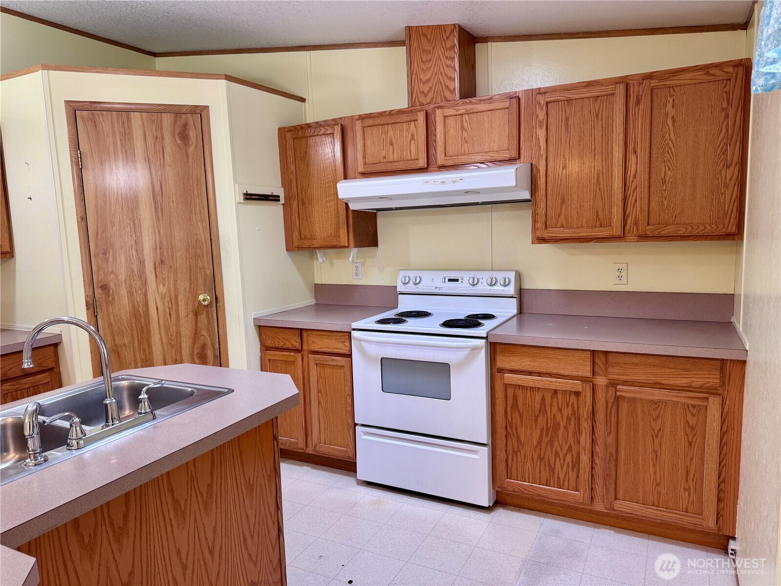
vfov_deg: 56.8
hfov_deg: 71.6
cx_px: 390
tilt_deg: -8.7
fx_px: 541
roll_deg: +1.6
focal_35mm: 24
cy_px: 293
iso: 160
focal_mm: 6.76
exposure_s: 1/60
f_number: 1.78
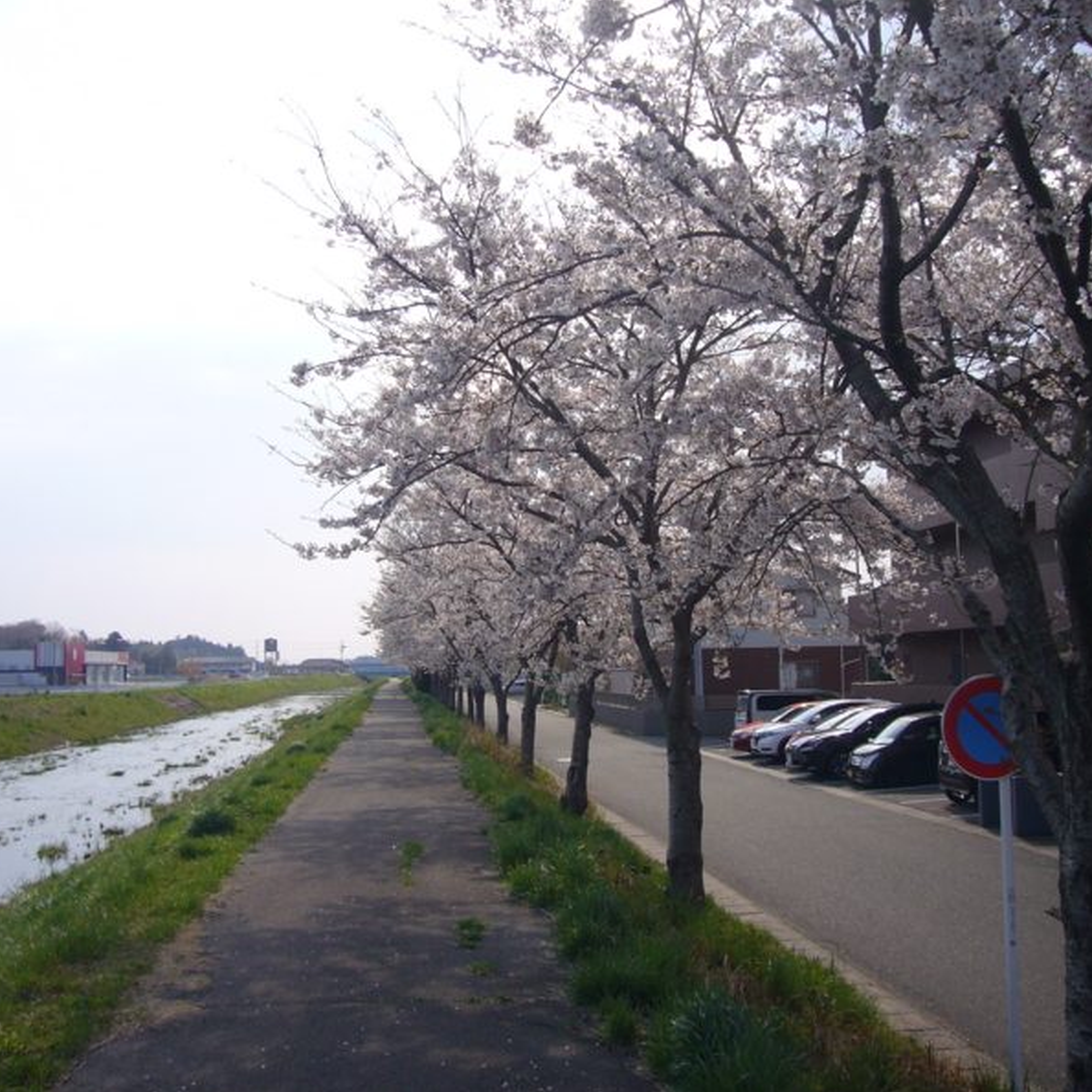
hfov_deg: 43.8
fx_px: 1356
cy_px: 549
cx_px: 499
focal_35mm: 38
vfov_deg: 43.9
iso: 80
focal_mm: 5.2
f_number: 6.3
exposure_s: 1/320
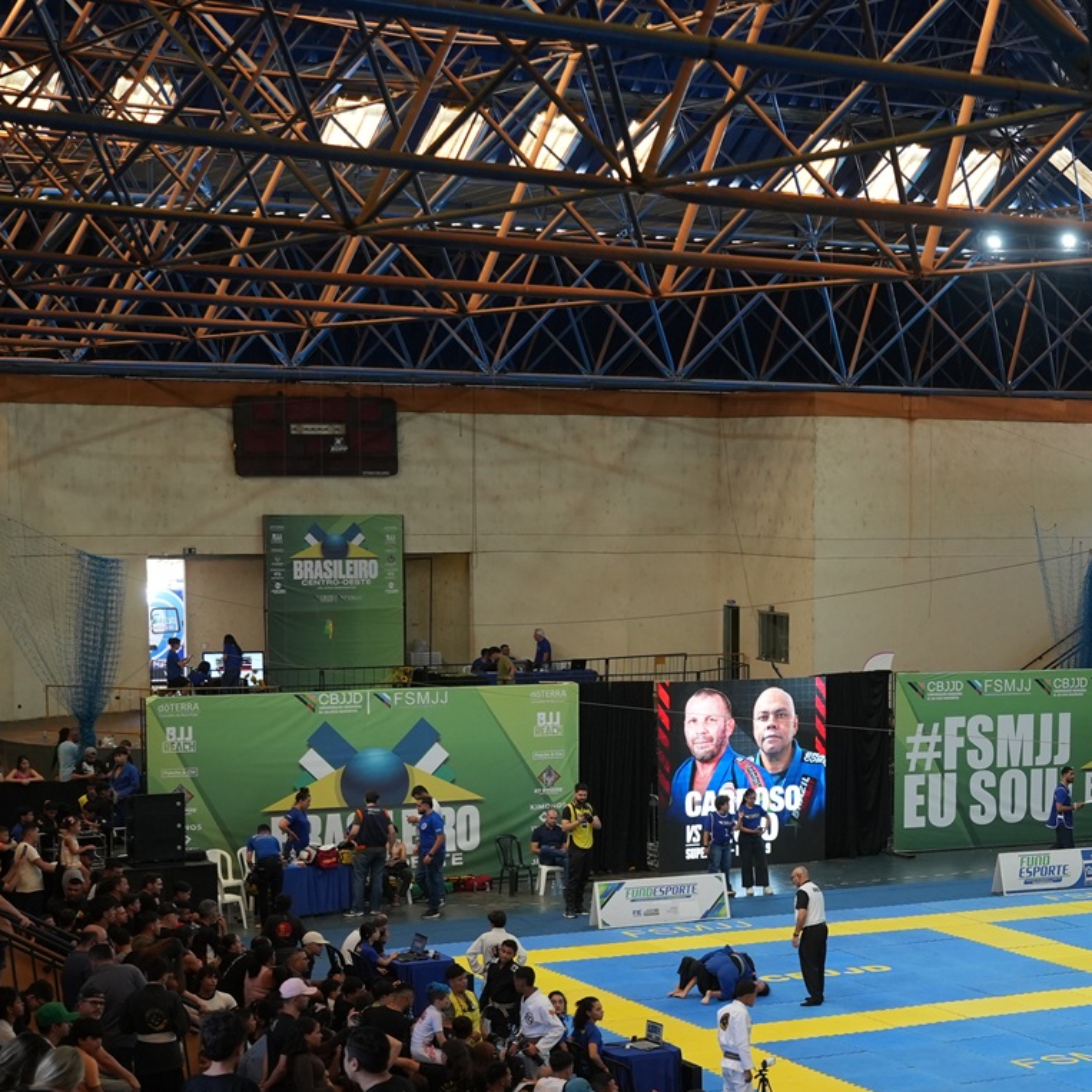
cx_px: 1103
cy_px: 792
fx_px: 2784
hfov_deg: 21.4
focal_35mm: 78
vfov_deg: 22.0
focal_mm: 35
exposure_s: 1/320
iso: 1250
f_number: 2.8
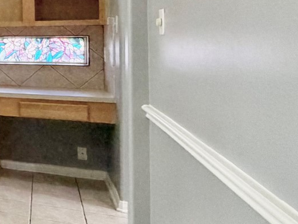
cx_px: -270
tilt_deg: -0.9
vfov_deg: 25.9
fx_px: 474
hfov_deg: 20.5
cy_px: 34
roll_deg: +0.9
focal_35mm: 55
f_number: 2.2
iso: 320
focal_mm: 2.22
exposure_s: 1/120
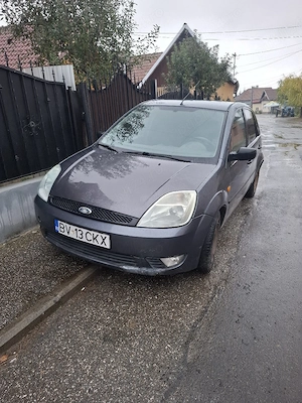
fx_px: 268
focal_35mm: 23
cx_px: 151
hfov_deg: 58.9
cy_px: 202
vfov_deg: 73.9
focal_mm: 5.54
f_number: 1.8
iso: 250
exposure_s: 1/100
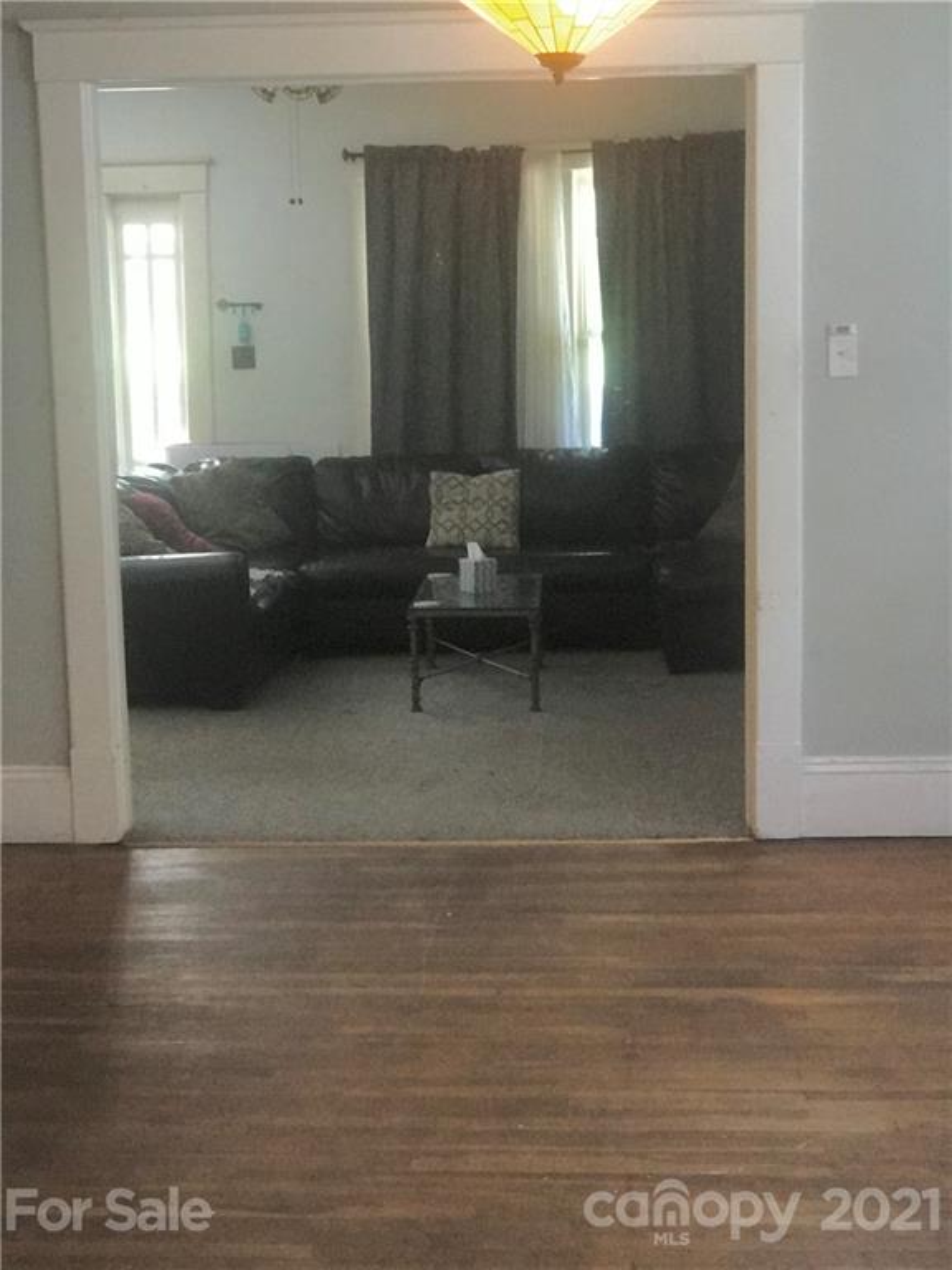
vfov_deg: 33.8
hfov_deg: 25.7
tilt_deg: -8.4
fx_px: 2090
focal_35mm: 57
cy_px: 635
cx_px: 476
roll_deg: +1.1
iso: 500
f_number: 2.8
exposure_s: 1/60
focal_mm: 6.6
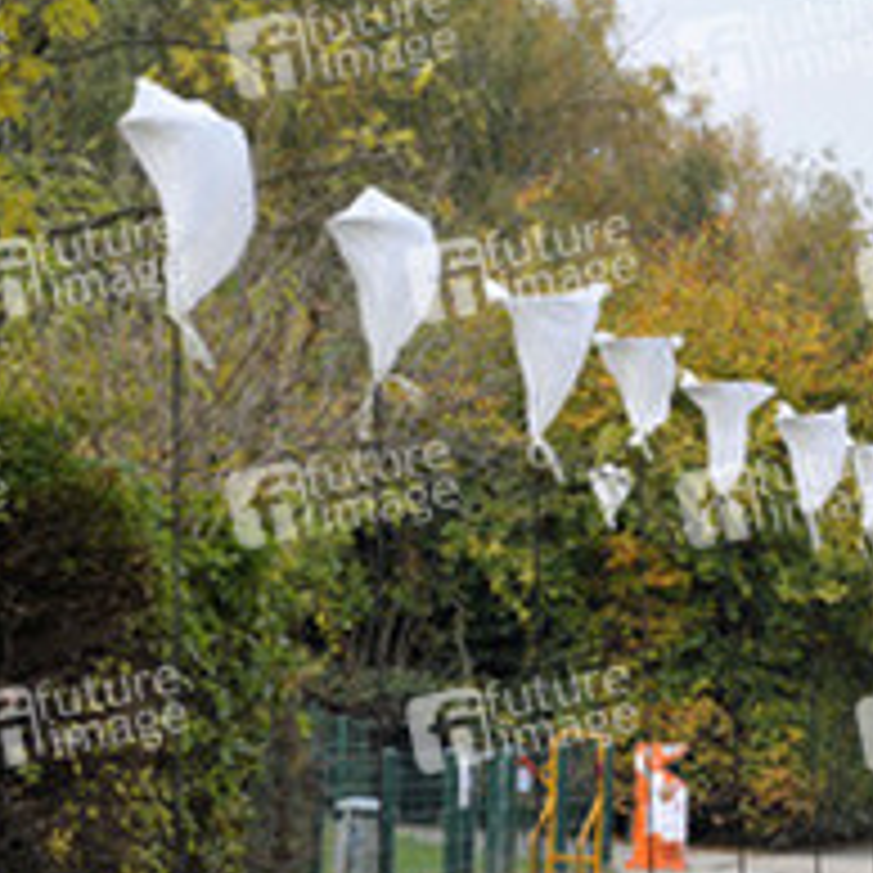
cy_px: 608
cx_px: 853
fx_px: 5906
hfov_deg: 8.4
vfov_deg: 8.4
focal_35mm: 207
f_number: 5.6
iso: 250
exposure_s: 1/200
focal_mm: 105
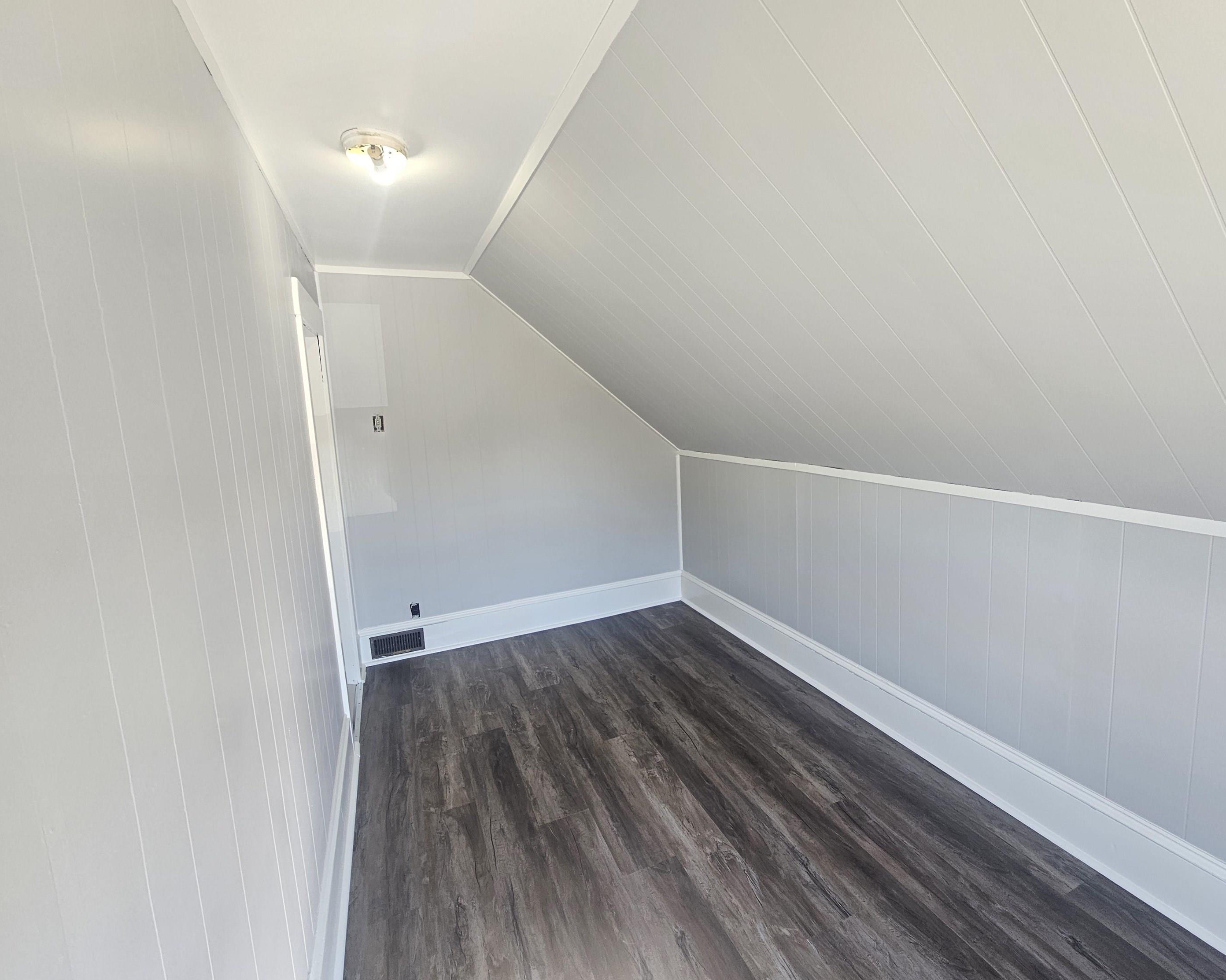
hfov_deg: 100.6
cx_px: 639
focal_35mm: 14
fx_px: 508
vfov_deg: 88.0
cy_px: 475
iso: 64
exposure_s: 1/60
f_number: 2.2
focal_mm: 2.2
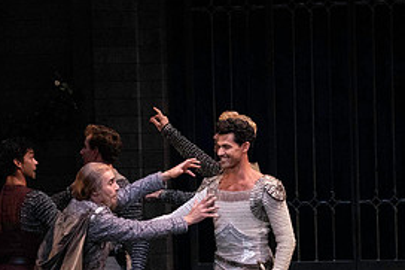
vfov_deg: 3.2
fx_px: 4801
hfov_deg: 4.8
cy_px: 222
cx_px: 125
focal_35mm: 427
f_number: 13
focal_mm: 200
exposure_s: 1/400
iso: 16000
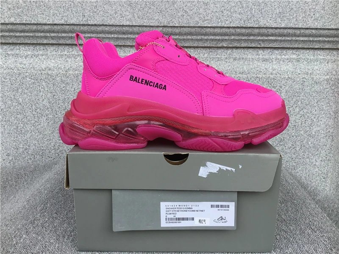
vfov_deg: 45.4
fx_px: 304
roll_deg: -0.3
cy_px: 127
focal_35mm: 31
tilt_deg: -13.8
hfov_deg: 58.4
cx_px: 170
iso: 25
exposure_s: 1/370
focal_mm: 3.3
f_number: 2.4
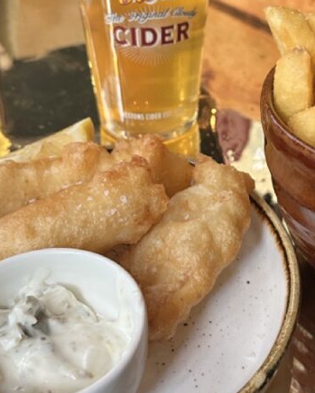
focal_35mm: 55
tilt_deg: -33.8
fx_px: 641
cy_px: 139
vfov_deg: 33.9
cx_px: 199
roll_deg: -3.4
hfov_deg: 27.5
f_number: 1.78
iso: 320
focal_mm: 6.86
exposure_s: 1/50
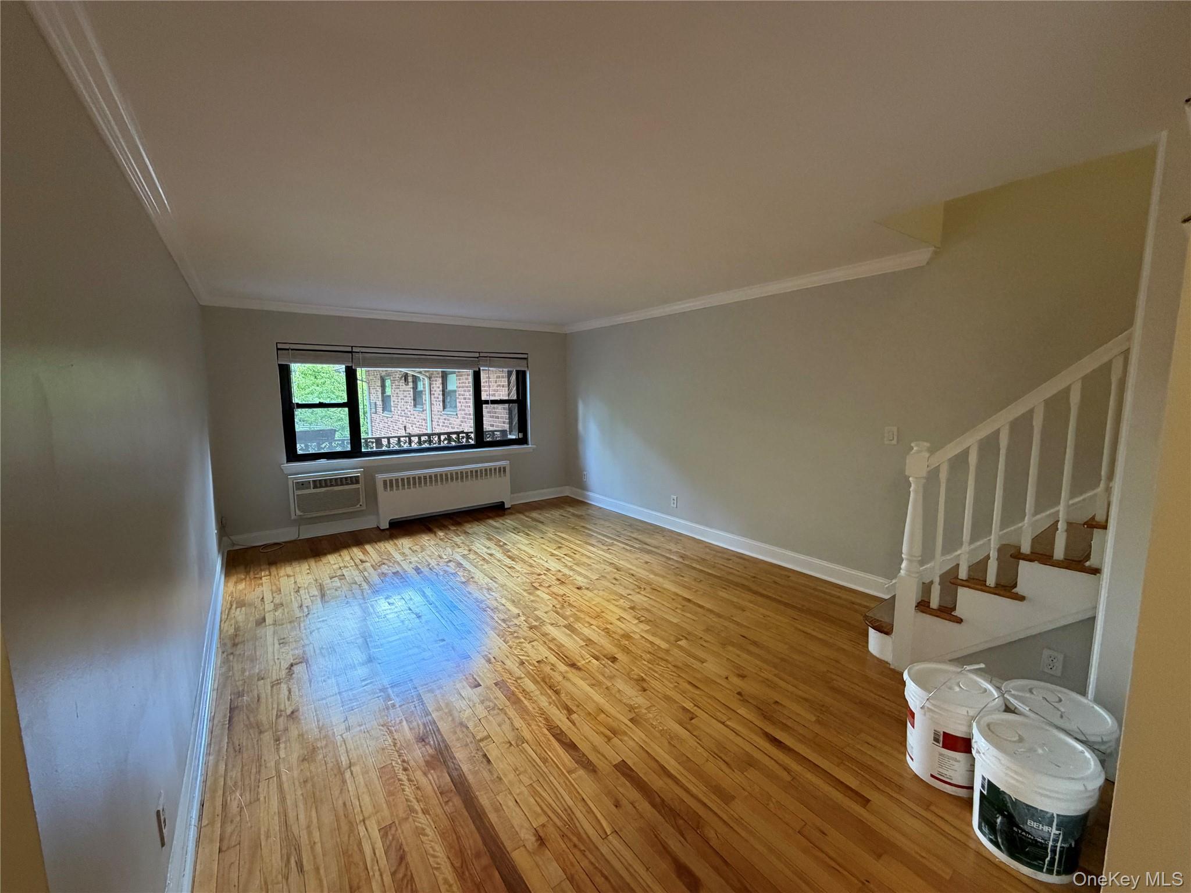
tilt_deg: -6.3
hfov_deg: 102.1
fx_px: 482
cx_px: 596
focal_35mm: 14
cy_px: 446
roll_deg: +1.0
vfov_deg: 85.7
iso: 320
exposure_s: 1/60
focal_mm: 2.22
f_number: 2.2
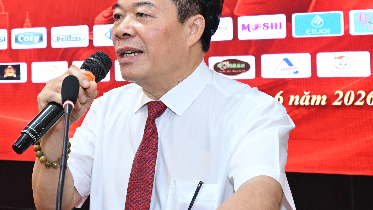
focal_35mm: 75
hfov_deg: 27.6
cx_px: 74
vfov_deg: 16.0
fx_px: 744
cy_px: 51
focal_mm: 31.5
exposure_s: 1/100
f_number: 6.3
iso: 1600
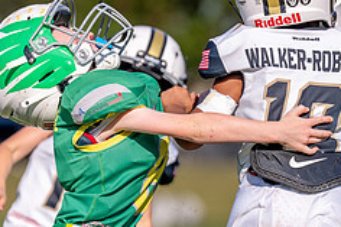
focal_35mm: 469
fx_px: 4439
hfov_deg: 4.4
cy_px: 171
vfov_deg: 2.9
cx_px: 102
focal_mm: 170
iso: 250
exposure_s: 1/8000
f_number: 2.8
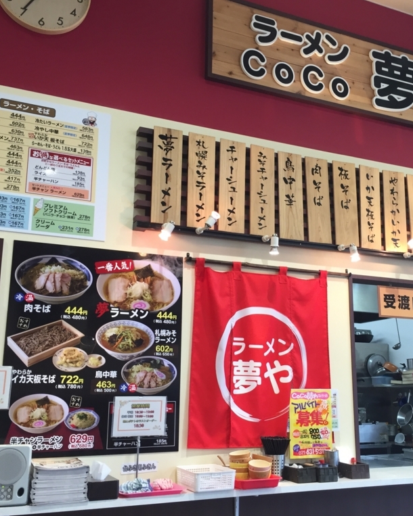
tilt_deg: +13.6
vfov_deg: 47.9
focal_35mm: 38
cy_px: 258
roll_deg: -1.2
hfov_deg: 39.0
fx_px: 581
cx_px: 243
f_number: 2.2
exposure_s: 1/40
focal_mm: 4.15
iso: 32
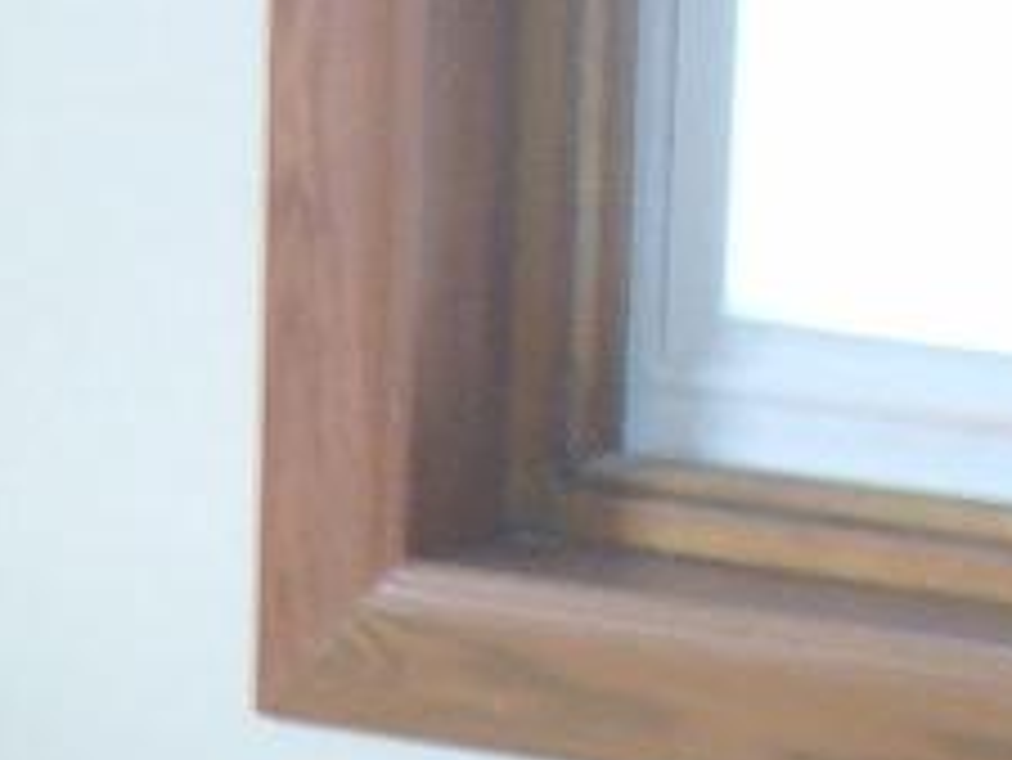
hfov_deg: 7.7
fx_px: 6932
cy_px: 1340
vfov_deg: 6.2
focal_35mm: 237
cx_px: -1520
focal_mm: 6.1
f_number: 2.8
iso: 100
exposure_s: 1/25
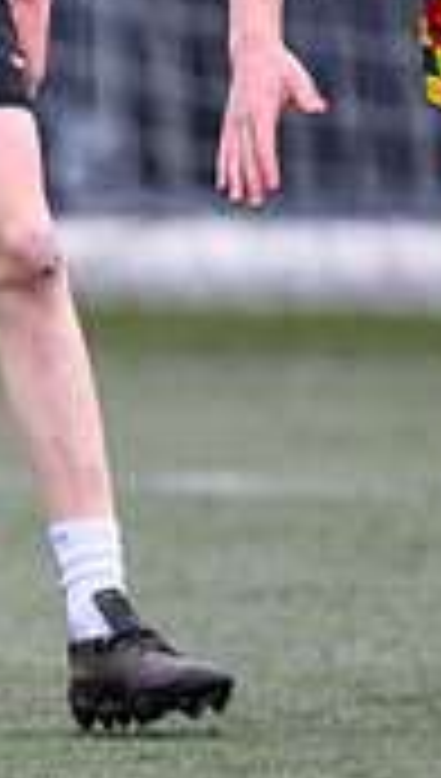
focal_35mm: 2079
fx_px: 42989
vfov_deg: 1.0
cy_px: 252
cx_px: -1234
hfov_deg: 0.6
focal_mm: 400
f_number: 3.2
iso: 500
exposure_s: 1/1600
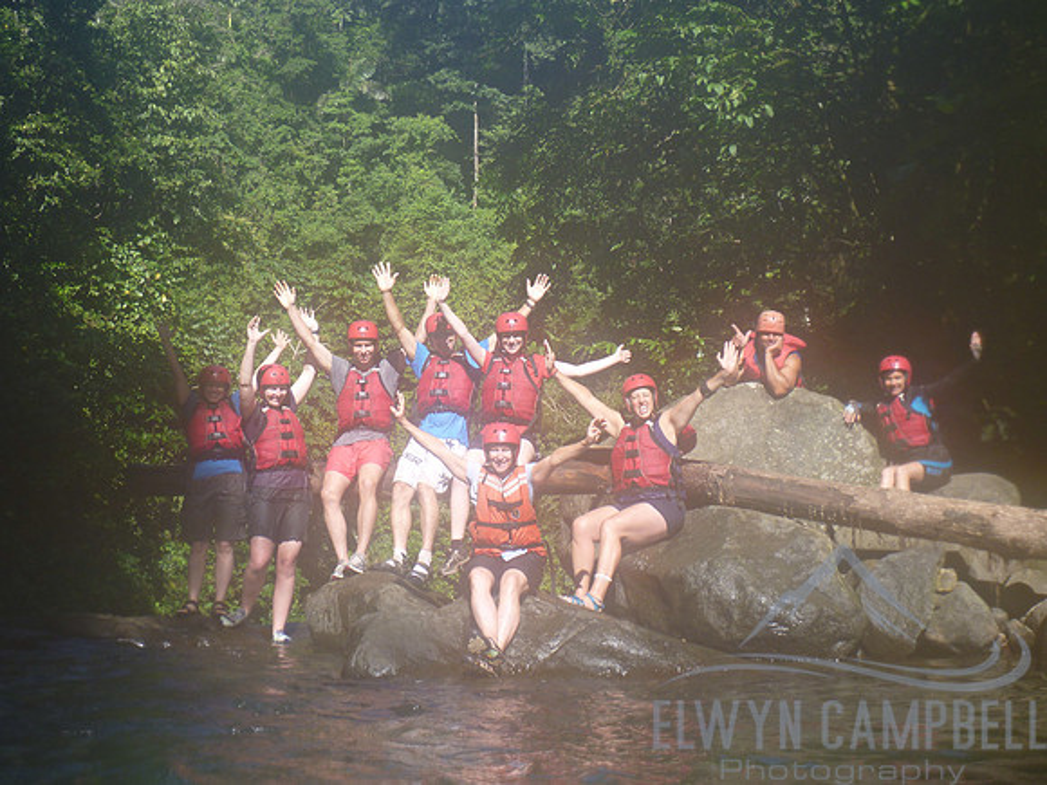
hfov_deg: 31.2
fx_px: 1875
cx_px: 524
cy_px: 392
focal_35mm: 62
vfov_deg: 23.7
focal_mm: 11
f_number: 5.2
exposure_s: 1/125
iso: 100
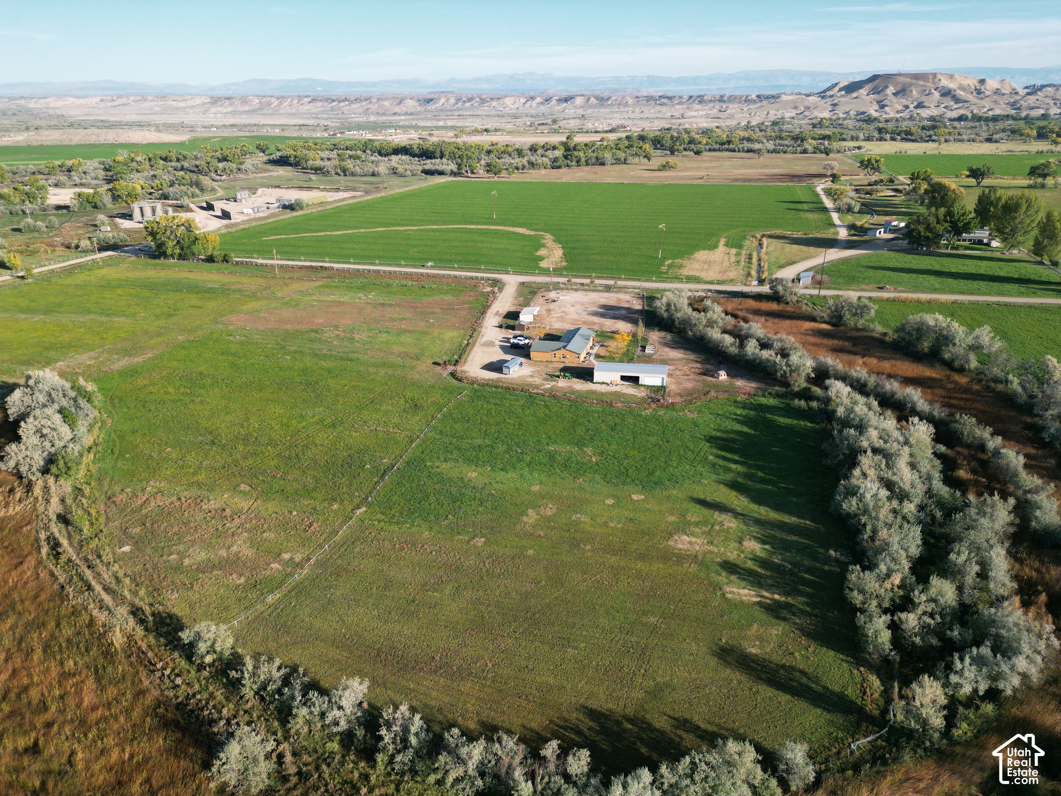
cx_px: 530
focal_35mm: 24
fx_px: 736
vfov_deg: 56.8
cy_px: 398
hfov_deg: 71.6
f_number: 1.7
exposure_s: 1/2000
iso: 200
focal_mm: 6.72
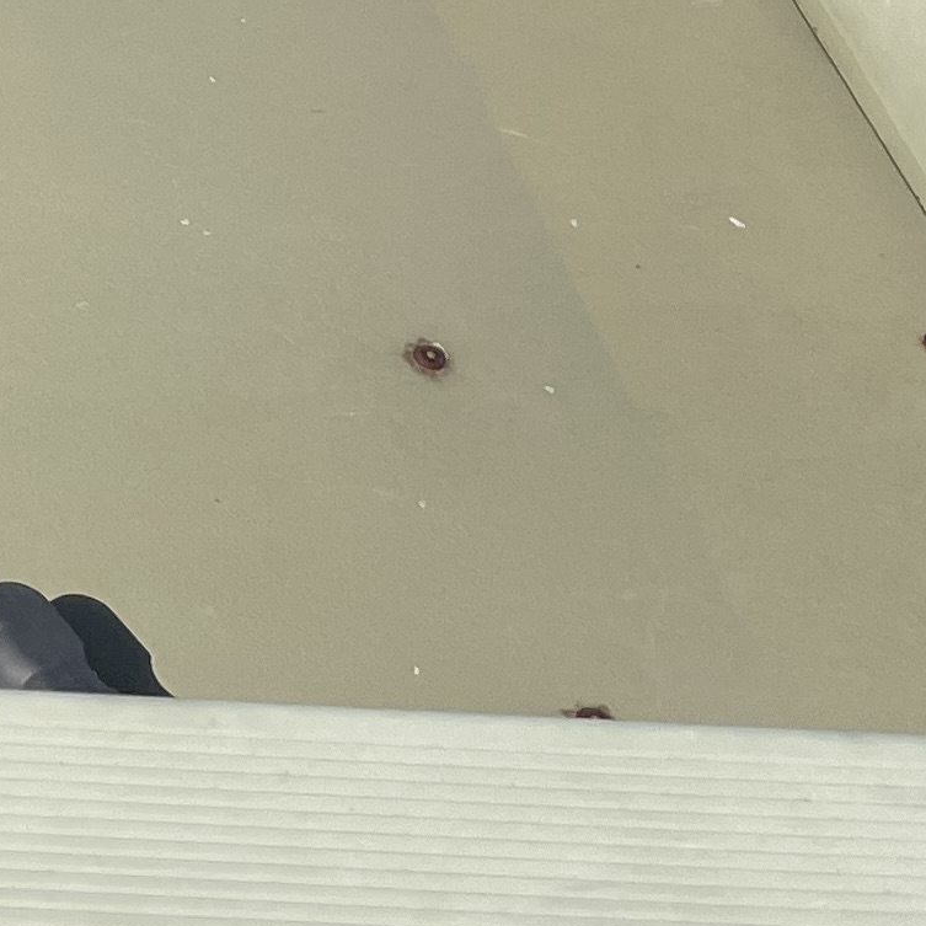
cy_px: -681
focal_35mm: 123
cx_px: -815
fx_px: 3723
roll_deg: +1.9
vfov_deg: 13.0
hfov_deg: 12.7
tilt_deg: -34.6
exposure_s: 1/2882
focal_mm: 4.2
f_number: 1.6
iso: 32
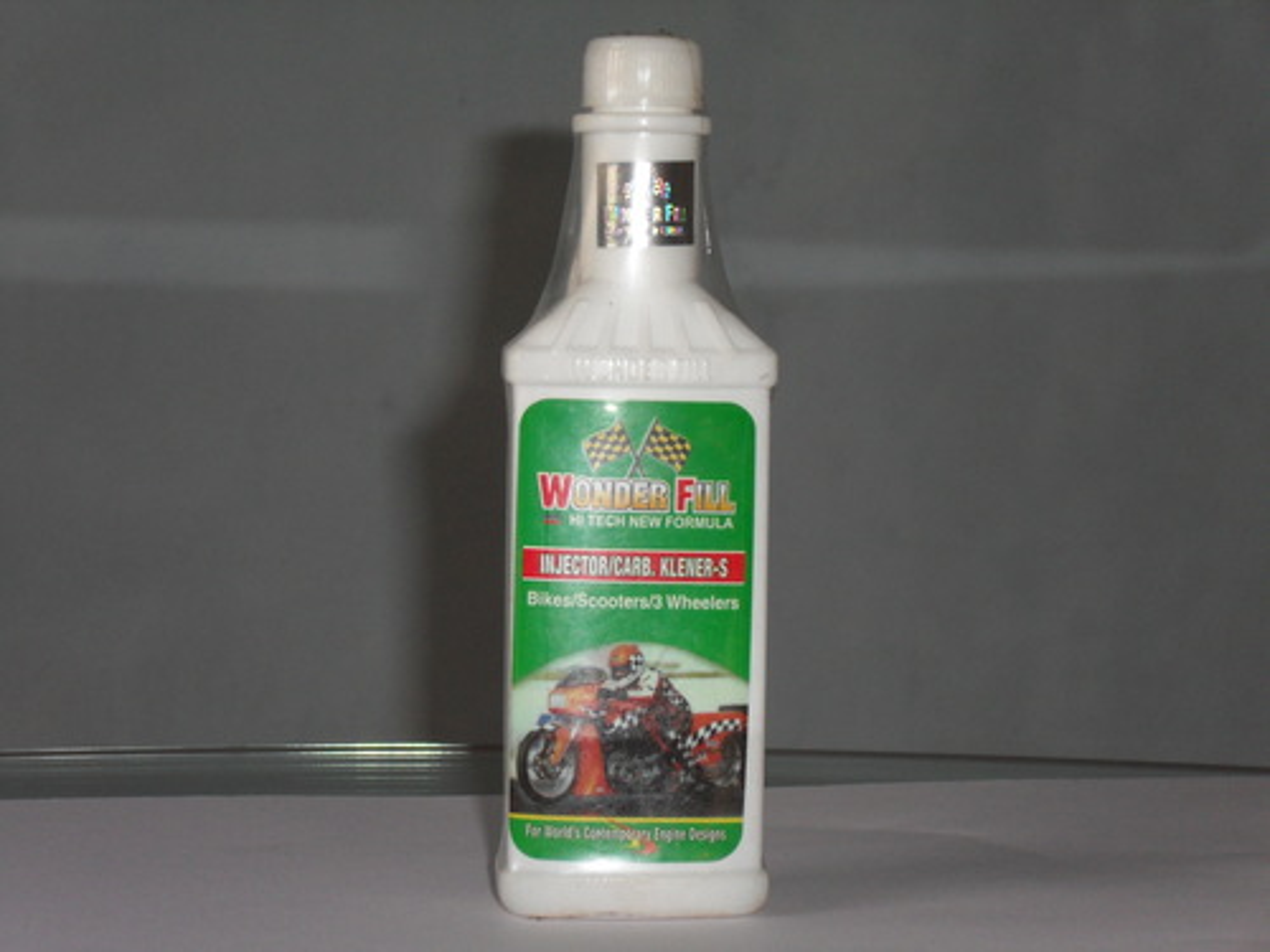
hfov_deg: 22.0
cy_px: 476
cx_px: 635
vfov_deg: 16.6
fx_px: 3265
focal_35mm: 89
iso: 200
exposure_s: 1/60
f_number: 5.5
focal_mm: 15.7
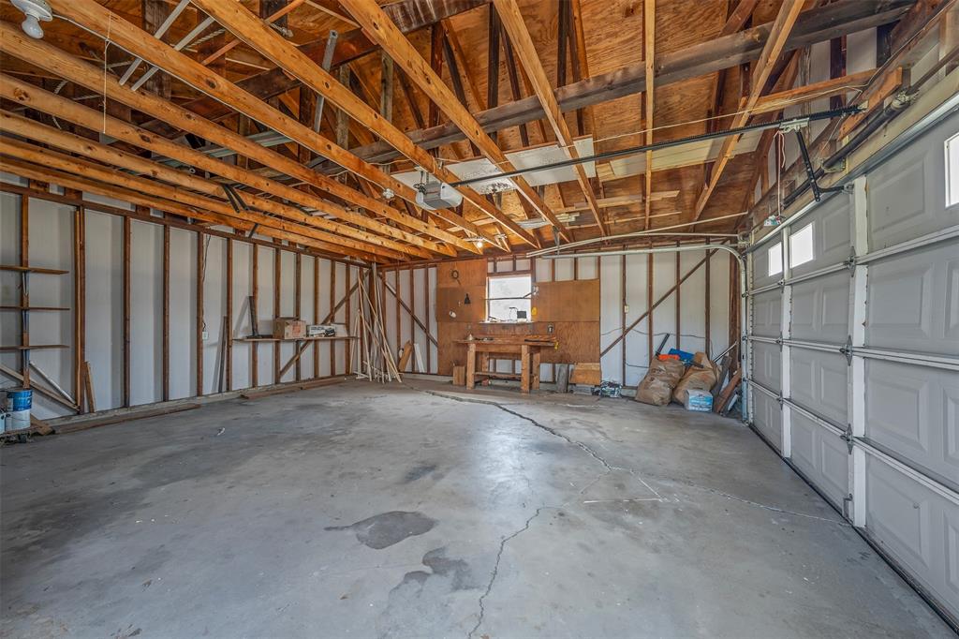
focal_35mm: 13
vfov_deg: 85.4
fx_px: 346
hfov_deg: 108.3
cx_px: 480
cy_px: 320
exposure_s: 1/8
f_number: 8
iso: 800
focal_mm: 13
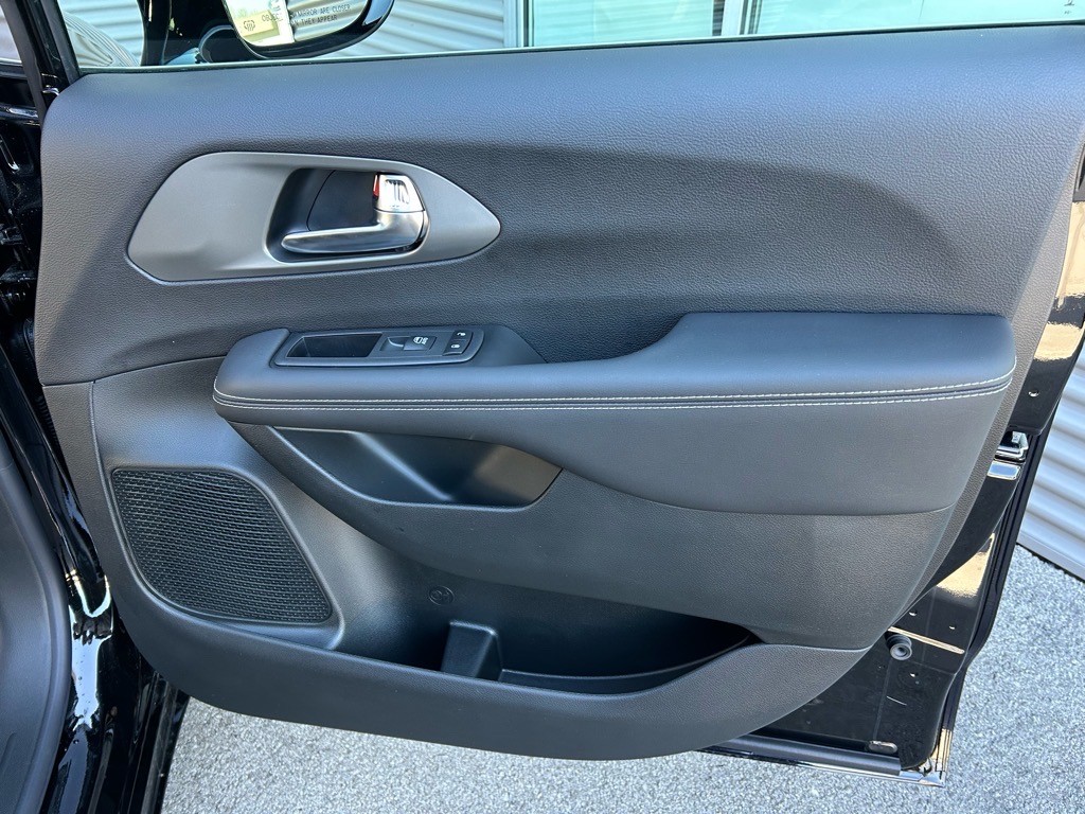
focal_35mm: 26
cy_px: 407
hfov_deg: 67.3
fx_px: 815
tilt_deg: -32.1
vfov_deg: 53.1
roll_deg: +0.9
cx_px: 542
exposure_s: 1/93
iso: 125
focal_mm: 5.7
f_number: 1.5
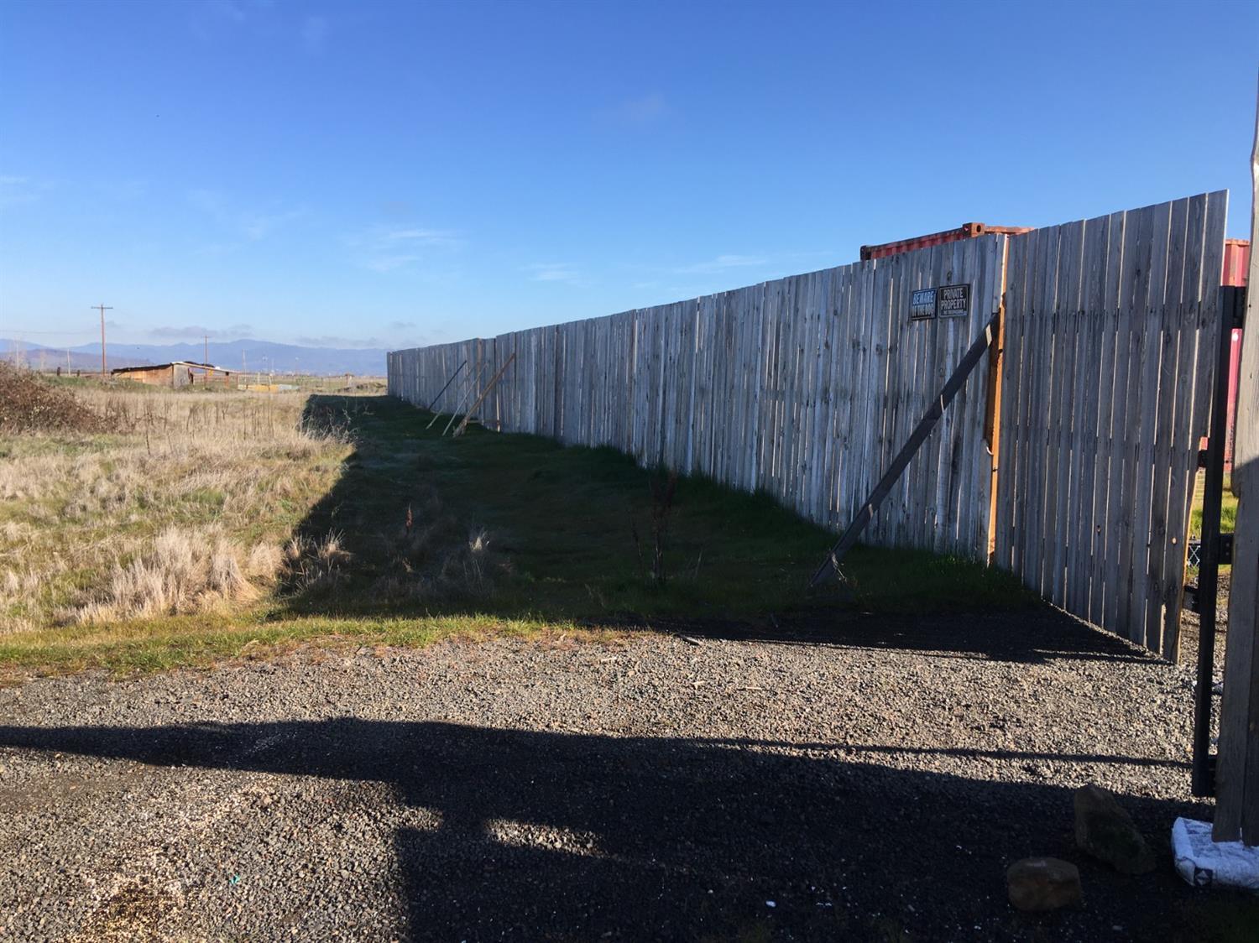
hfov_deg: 61.7
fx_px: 1054
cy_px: 472
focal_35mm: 29
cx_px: 630
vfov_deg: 48.2
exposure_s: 1/818
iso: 25
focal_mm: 4.15
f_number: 2.2
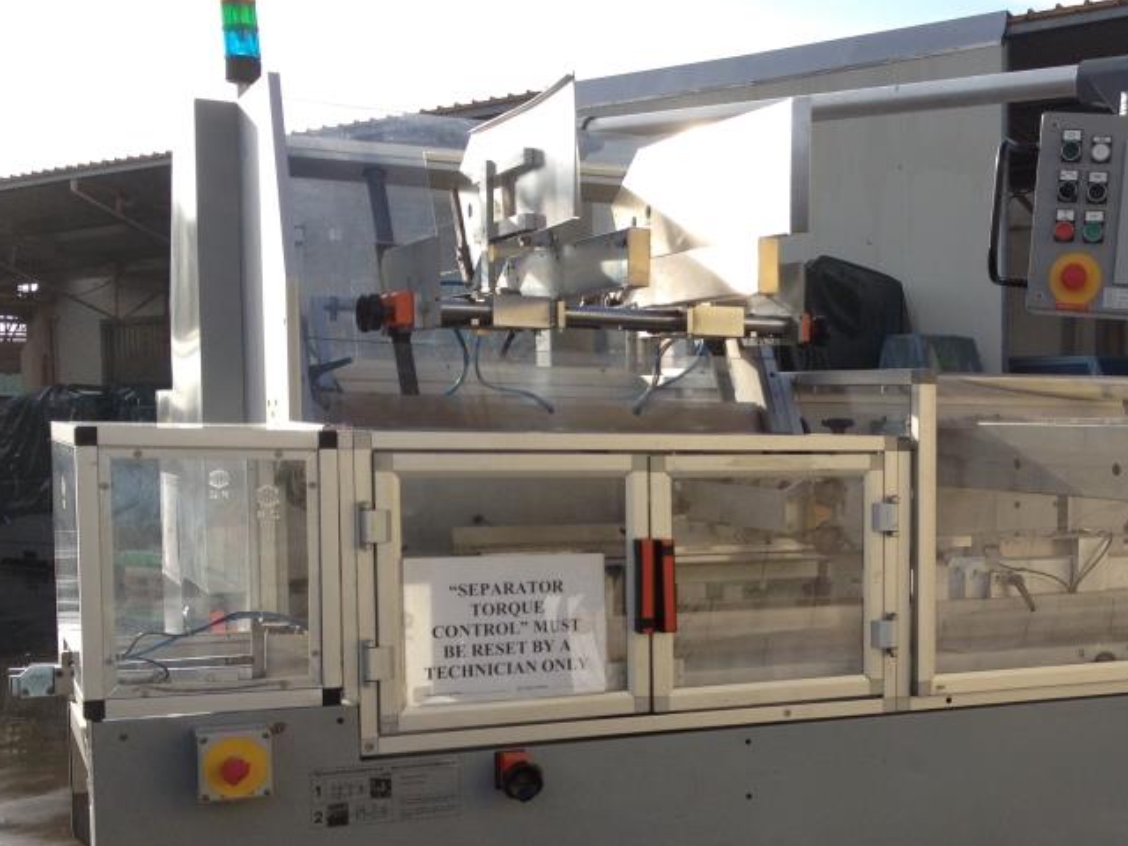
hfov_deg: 33.6
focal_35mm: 56
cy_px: 583
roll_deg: -0.9
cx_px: 858
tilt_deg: -4.7
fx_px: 1825
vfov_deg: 25.9
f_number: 2.4
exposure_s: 1/1200
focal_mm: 4.28
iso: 50
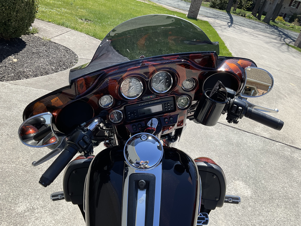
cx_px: 150
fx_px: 252
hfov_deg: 61.7
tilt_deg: -30.5
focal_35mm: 29
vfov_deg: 48.2
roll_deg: -16.2
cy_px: 113
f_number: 1.8
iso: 16
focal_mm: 3
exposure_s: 1/1121
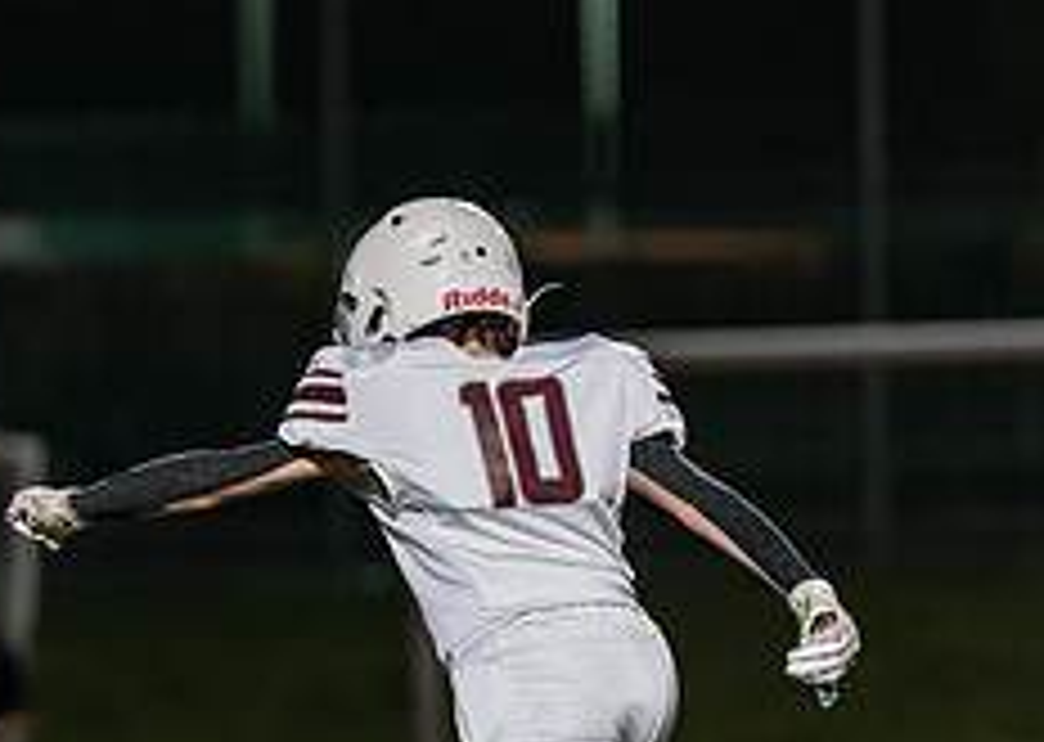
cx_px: 376
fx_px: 18120
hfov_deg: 3.3
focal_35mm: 612
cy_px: 517
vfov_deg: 2.3
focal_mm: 200
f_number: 2.8
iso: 3200
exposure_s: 1/1250
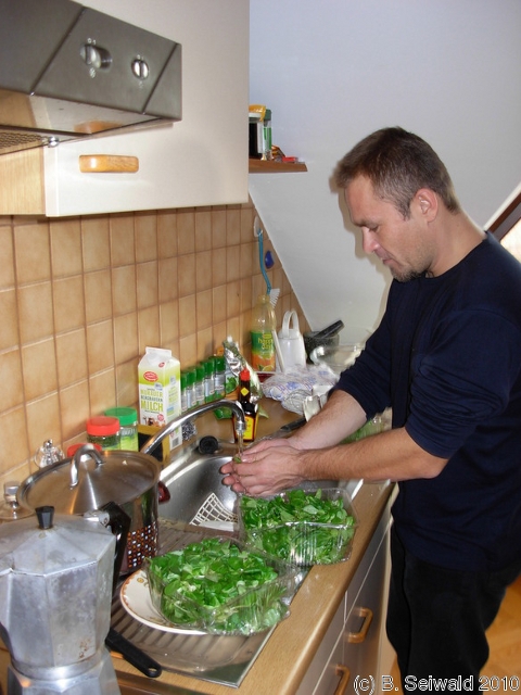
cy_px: 348
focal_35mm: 38
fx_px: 763
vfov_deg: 49.0
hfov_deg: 37.7
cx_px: 260
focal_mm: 6.3
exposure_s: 1/22.6
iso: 79
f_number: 2.9
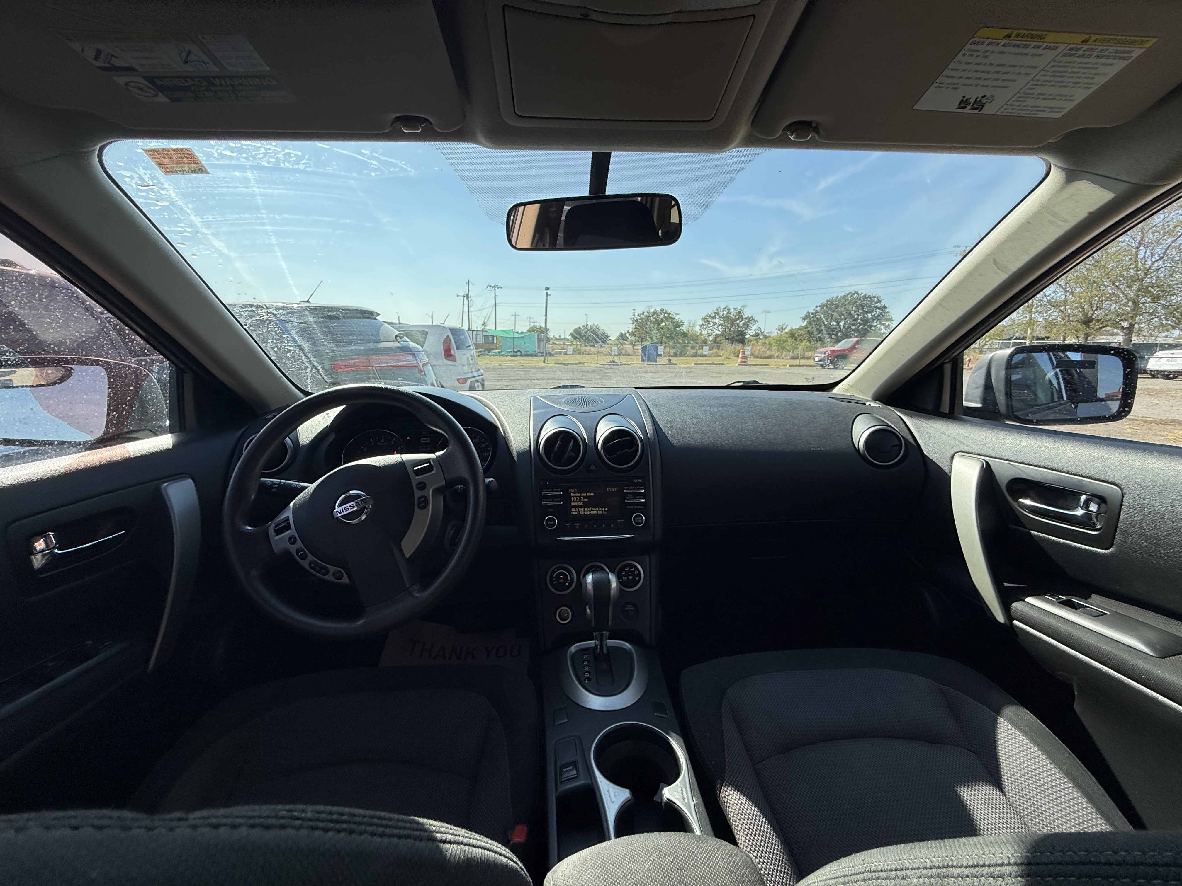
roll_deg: -2.7
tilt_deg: -14.3
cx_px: 591
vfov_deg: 85.7
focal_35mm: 14
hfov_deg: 102.1
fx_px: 478
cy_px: 443
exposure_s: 1/830
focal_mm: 2.22
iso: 50
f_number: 2.2
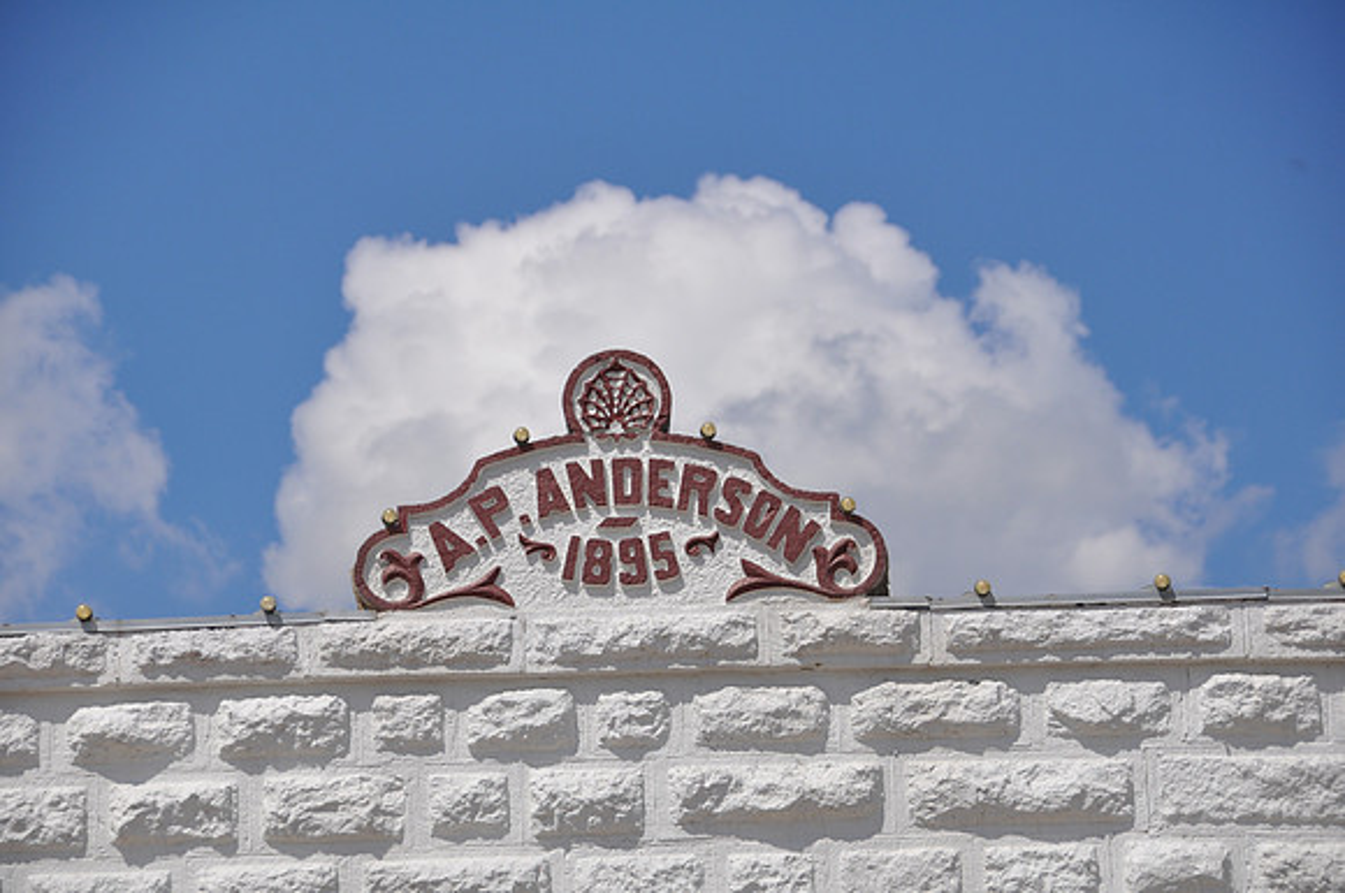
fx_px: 6716
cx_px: 672
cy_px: 446
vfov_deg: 7.6
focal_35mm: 180
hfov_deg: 11.4
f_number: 8
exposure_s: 1/1000
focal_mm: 120
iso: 200
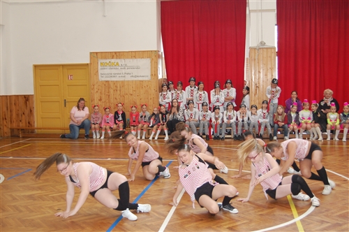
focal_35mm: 45
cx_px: 174
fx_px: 436
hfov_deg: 43.7
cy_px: 116
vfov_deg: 29.8
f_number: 4.2
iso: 640
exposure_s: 1/60
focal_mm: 30
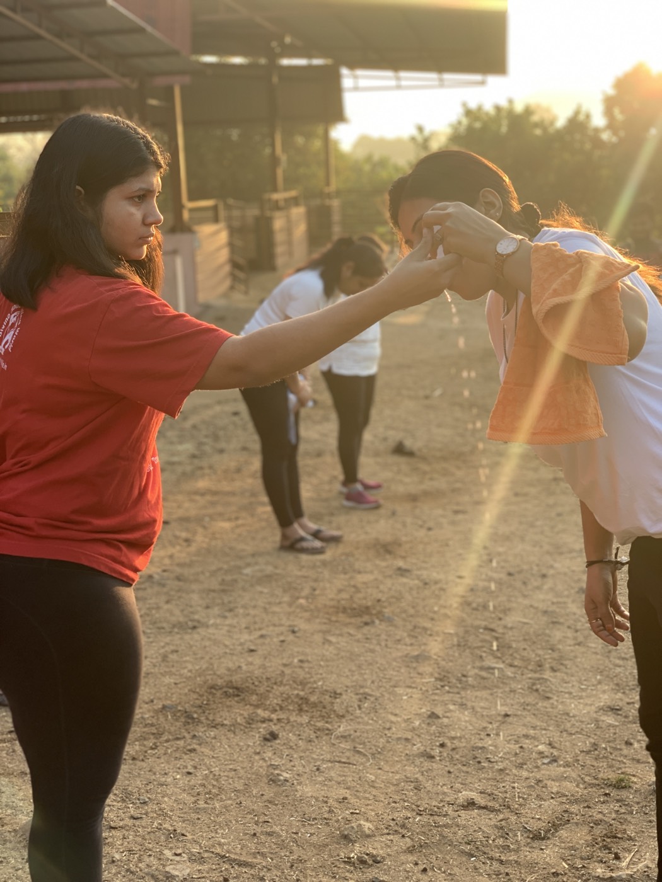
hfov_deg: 28.0
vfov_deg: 36.8
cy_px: 441
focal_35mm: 52
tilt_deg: -9.3
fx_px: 1326
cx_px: 331
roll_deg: +3.5
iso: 40
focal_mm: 6
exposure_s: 1/122
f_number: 2.4
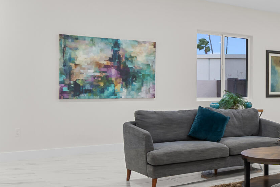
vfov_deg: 27.3
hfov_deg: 35.5
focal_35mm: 50
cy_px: 88
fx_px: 385
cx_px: 290
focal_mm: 11
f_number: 9
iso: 250
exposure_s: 1.3
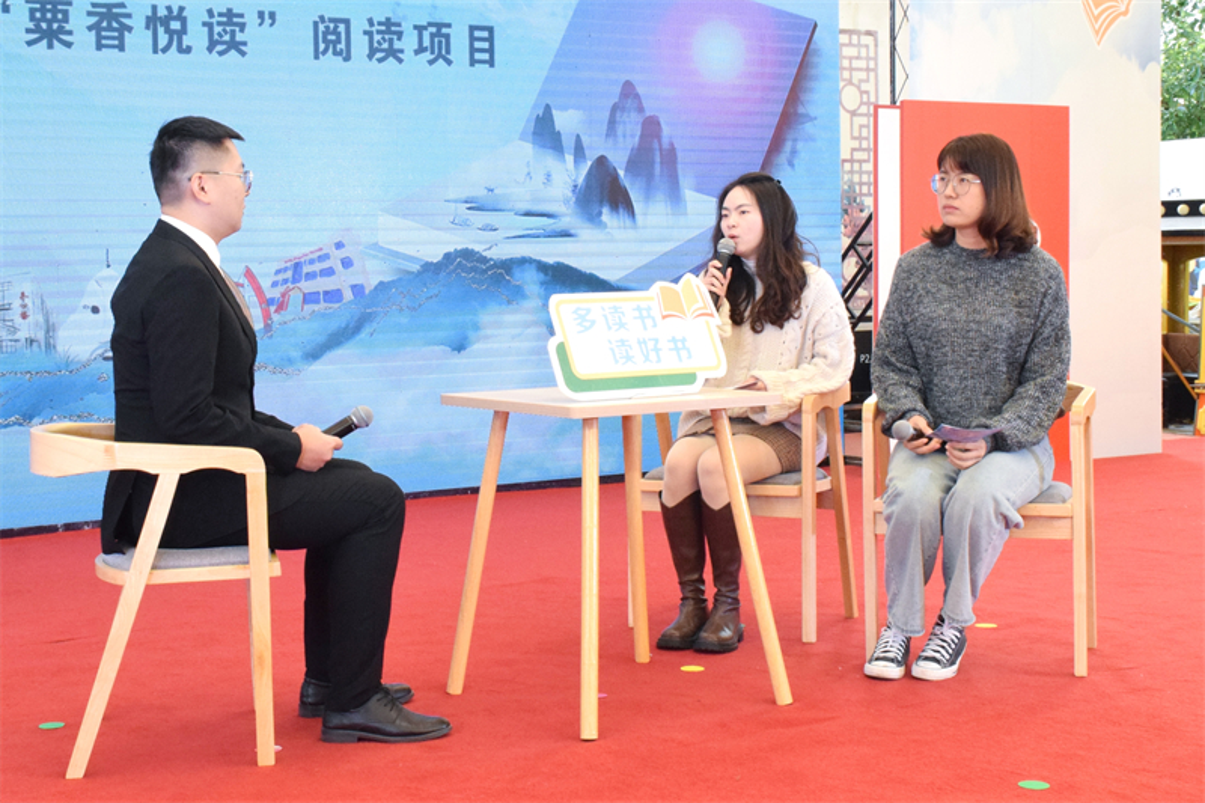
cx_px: 602
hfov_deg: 43.6
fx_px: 1506
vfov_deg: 29.9
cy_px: 402
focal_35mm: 45
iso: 3200
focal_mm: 30
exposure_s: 1/125
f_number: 16
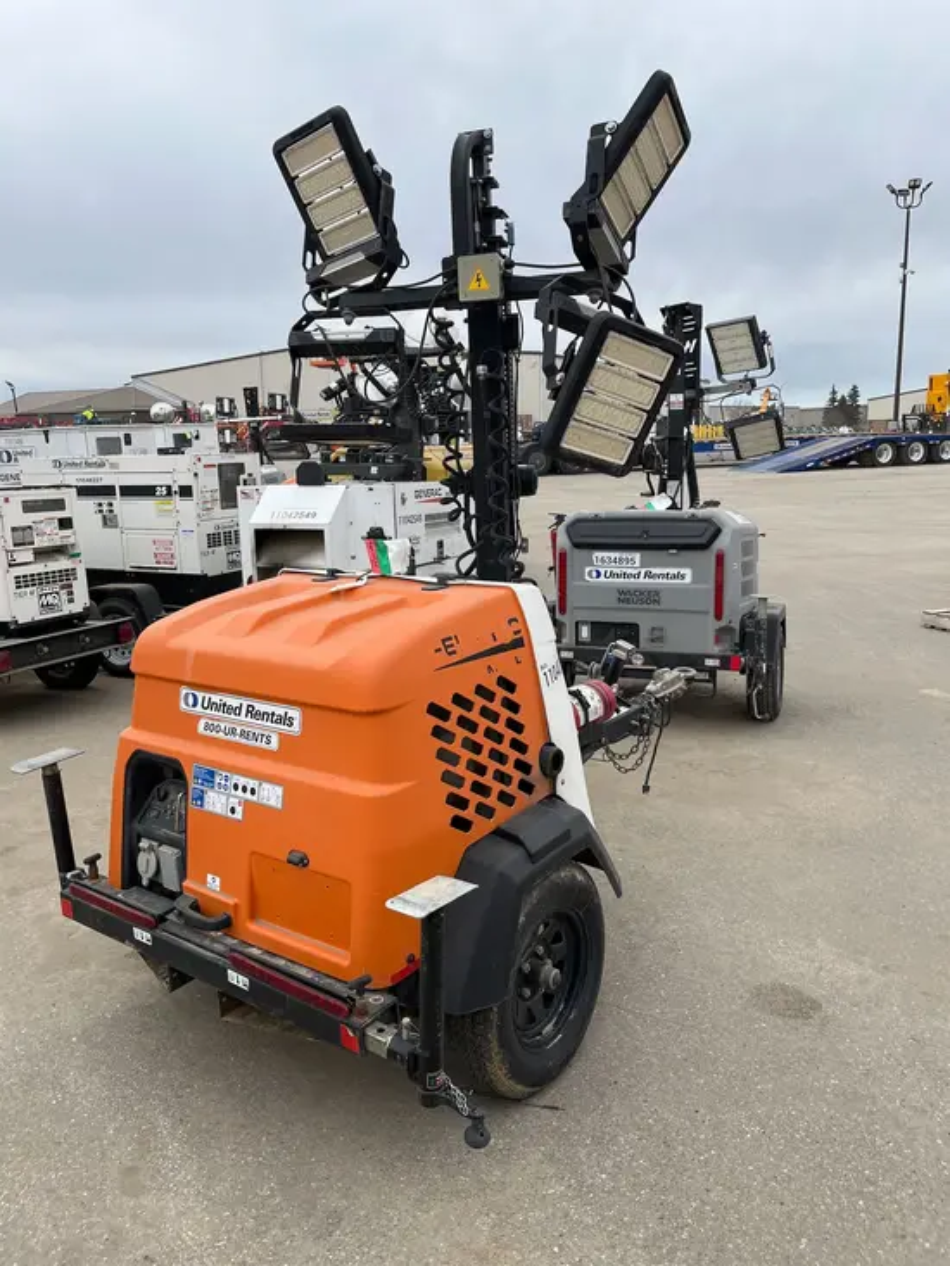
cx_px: 475
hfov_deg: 53.1
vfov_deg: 67.3
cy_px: 633
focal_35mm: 26
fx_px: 951
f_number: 1.6
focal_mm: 5.1
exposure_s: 1/2309
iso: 50
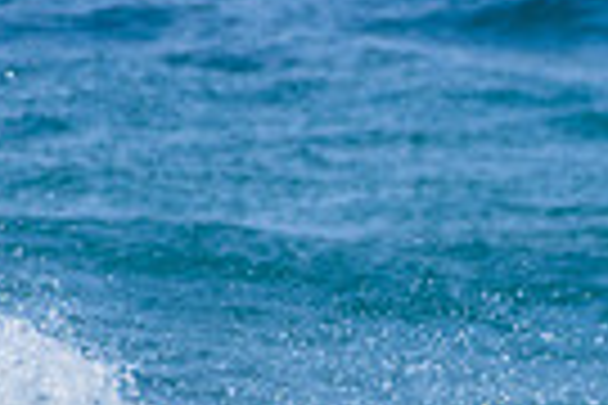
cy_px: 695
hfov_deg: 0.6
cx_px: 878
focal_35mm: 3227
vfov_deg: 0.4
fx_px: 54496
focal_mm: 500
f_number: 5.6
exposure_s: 1/2000
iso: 280
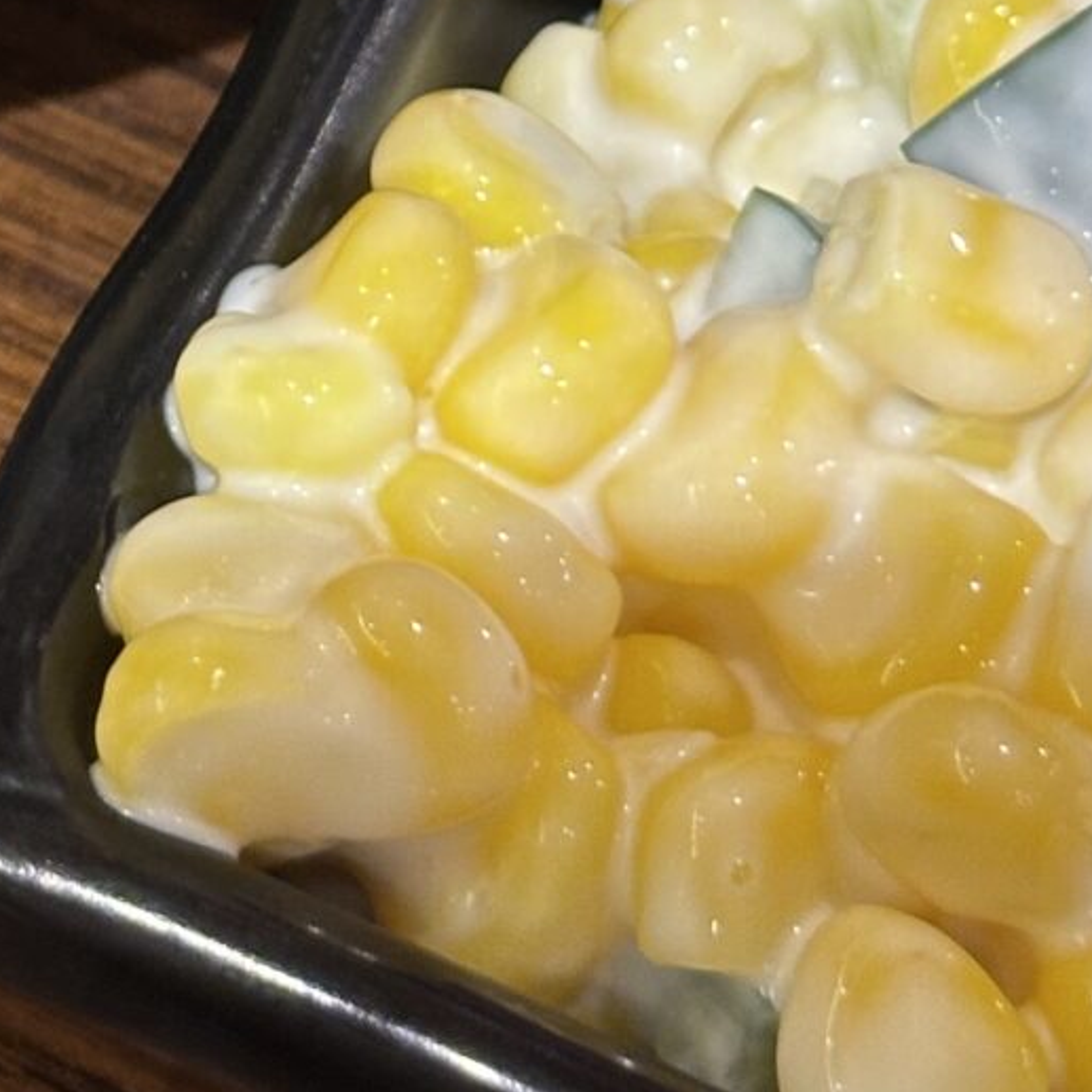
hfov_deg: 10.3
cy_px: -425
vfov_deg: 10.1
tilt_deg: -42.5
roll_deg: -13.0
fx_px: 5996
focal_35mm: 168
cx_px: -82
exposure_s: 1/33
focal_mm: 6.86
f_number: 1.78
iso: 200
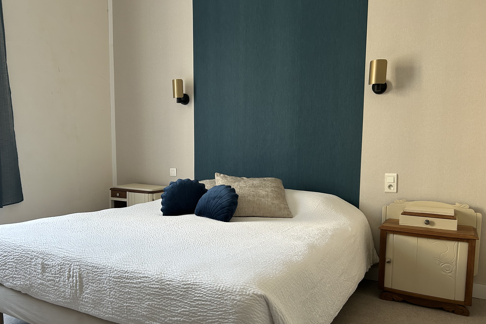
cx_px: 235
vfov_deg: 46.3
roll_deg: -1.0
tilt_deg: -7.2
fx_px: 378
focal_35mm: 28
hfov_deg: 65.5
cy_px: 187
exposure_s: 1/60
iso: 160
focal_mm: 5.7
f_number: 1.5
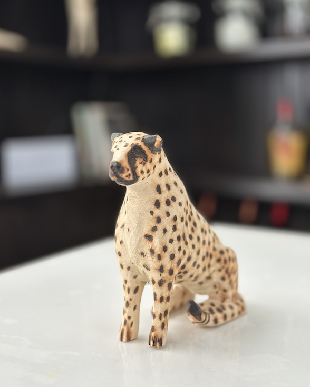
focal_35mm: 51
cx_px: 154
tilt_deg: -5.7
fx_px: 585
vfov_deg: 36.6
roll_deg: +0.6
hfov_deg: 29.7
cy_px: 182
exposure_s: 1/953
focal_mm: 6.86
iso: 80
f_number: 1.78
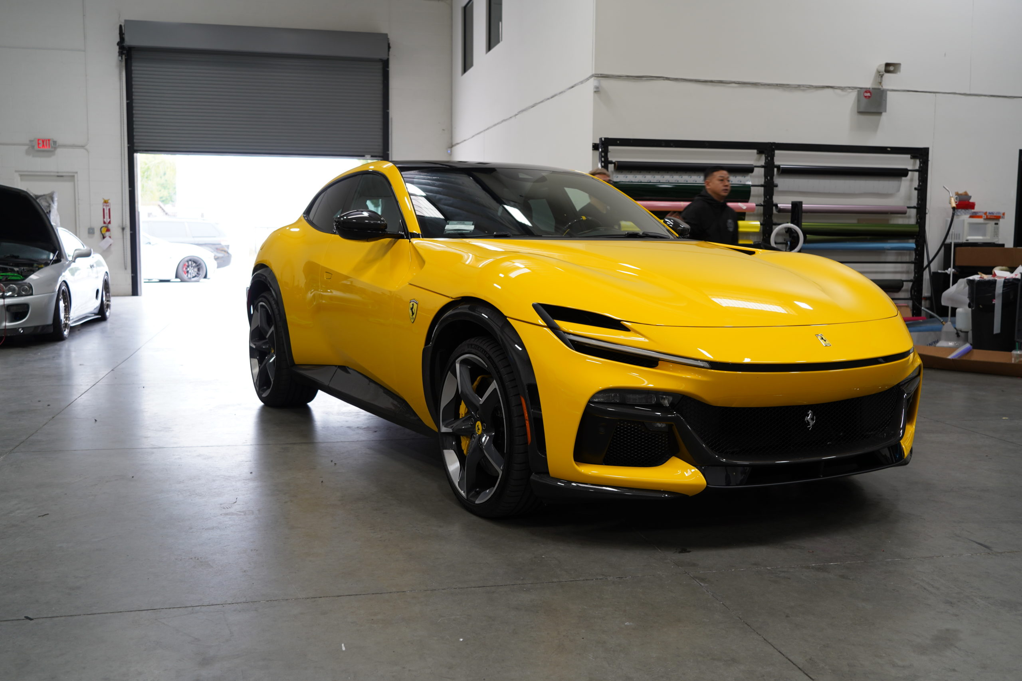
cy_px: 340
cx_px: 511
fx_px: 1022
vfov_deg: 36.9
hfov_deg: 53.1
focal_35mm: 36
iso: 200
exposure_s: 1/40
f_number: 5
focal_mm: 36
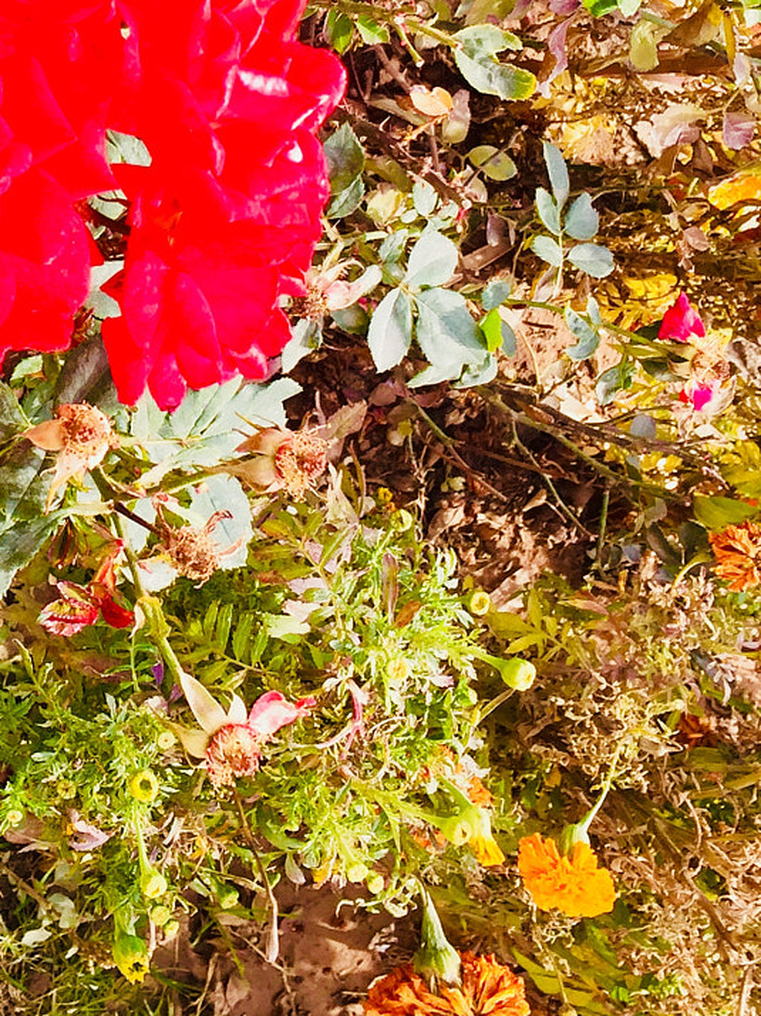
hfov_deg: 21.5
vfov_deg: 28.7
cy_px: 107
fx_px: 1906
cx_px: -57
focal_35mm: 65
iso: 32
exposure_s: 1/482
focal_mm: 4.15
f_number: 2.2
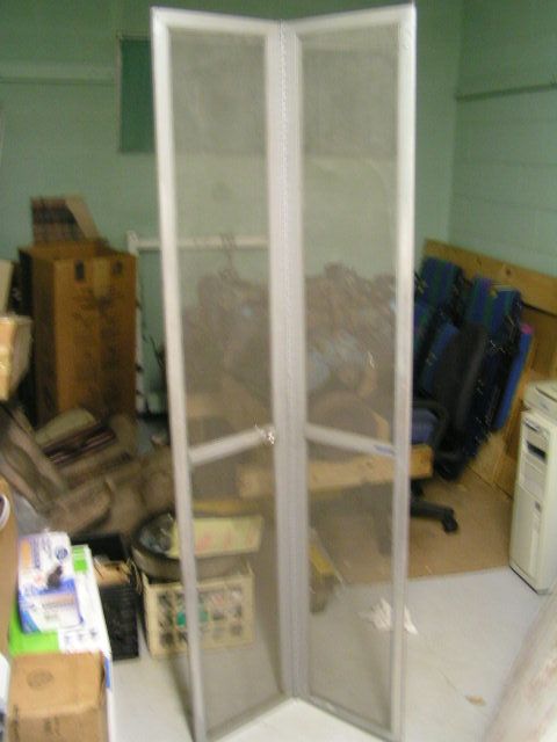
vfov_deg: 49.0
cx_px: 278
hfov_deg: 37.7
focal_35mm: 38
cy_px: 371
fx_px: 815
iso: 200
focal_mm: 5.8
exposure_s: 1/6
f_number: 2.8
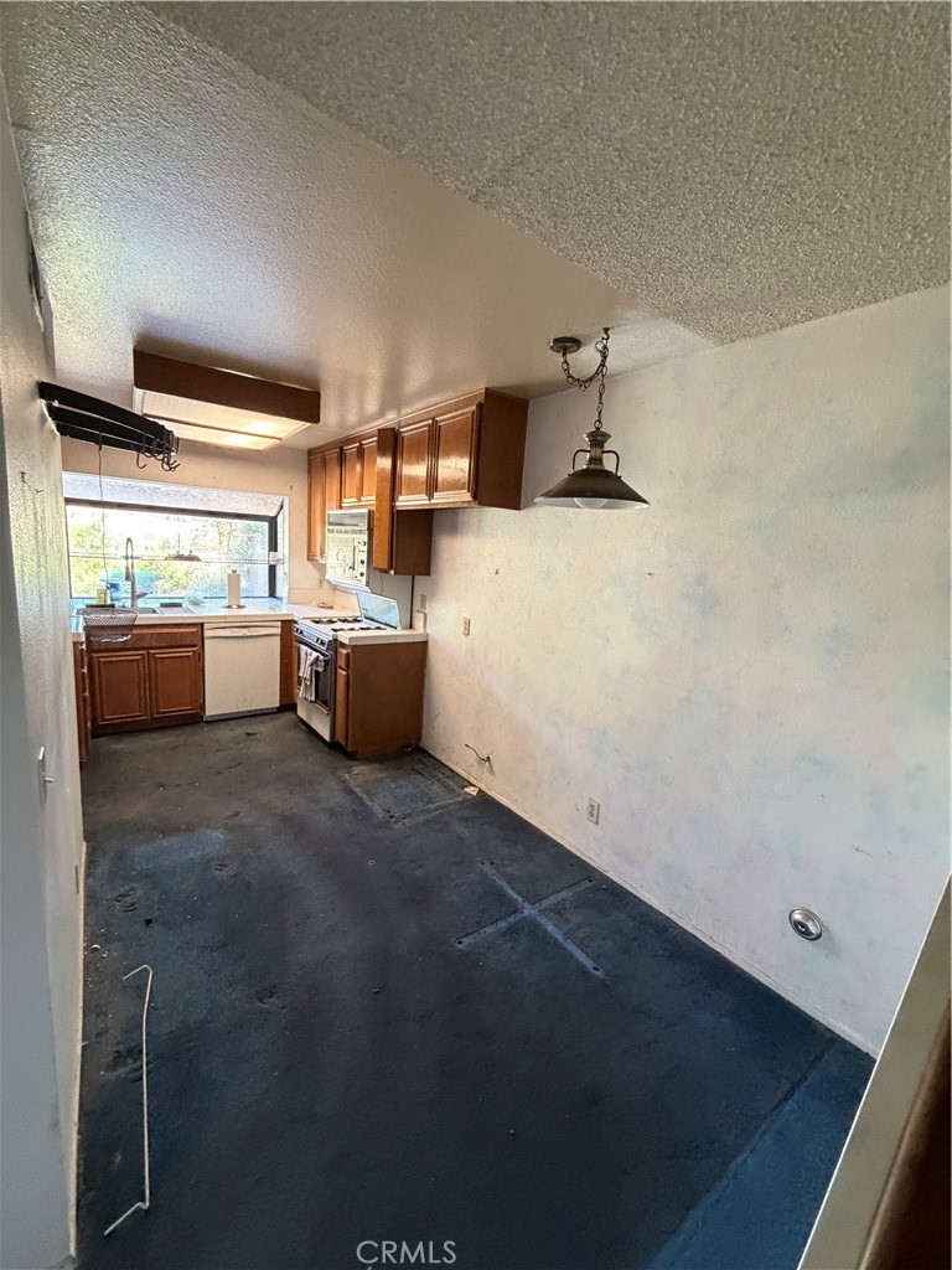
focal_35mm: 14
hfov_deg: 85.7
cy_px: 635
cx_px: 476
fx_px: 513
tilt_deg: -9.8
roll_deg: -3.3
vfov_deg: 102.1
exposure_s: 1/60
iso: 400
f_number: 2.2
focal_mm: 2.22
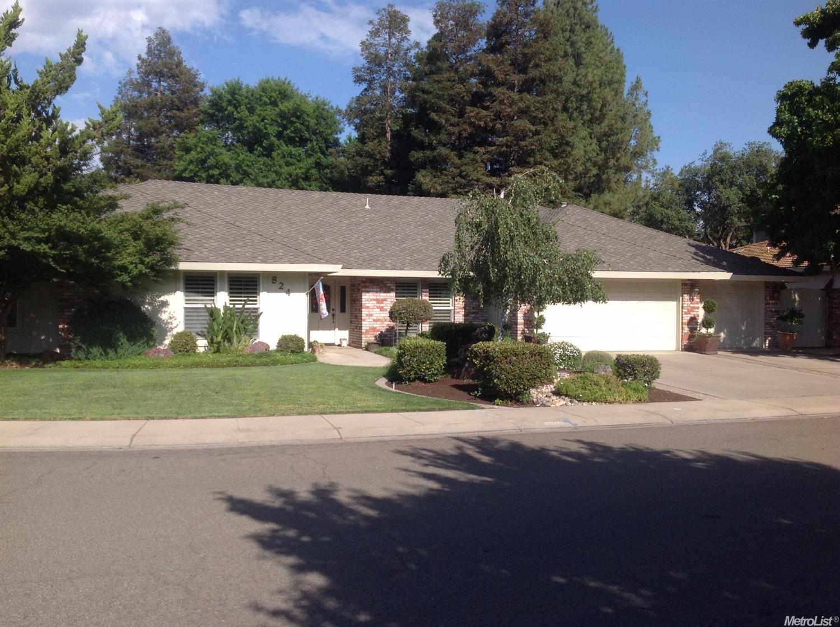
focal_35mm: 35
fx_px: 848
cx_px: 420
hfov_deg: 52.7
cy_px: 314
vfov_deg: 40.6
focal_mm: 4.28
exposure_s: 1/1681
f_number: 2.4
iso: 50
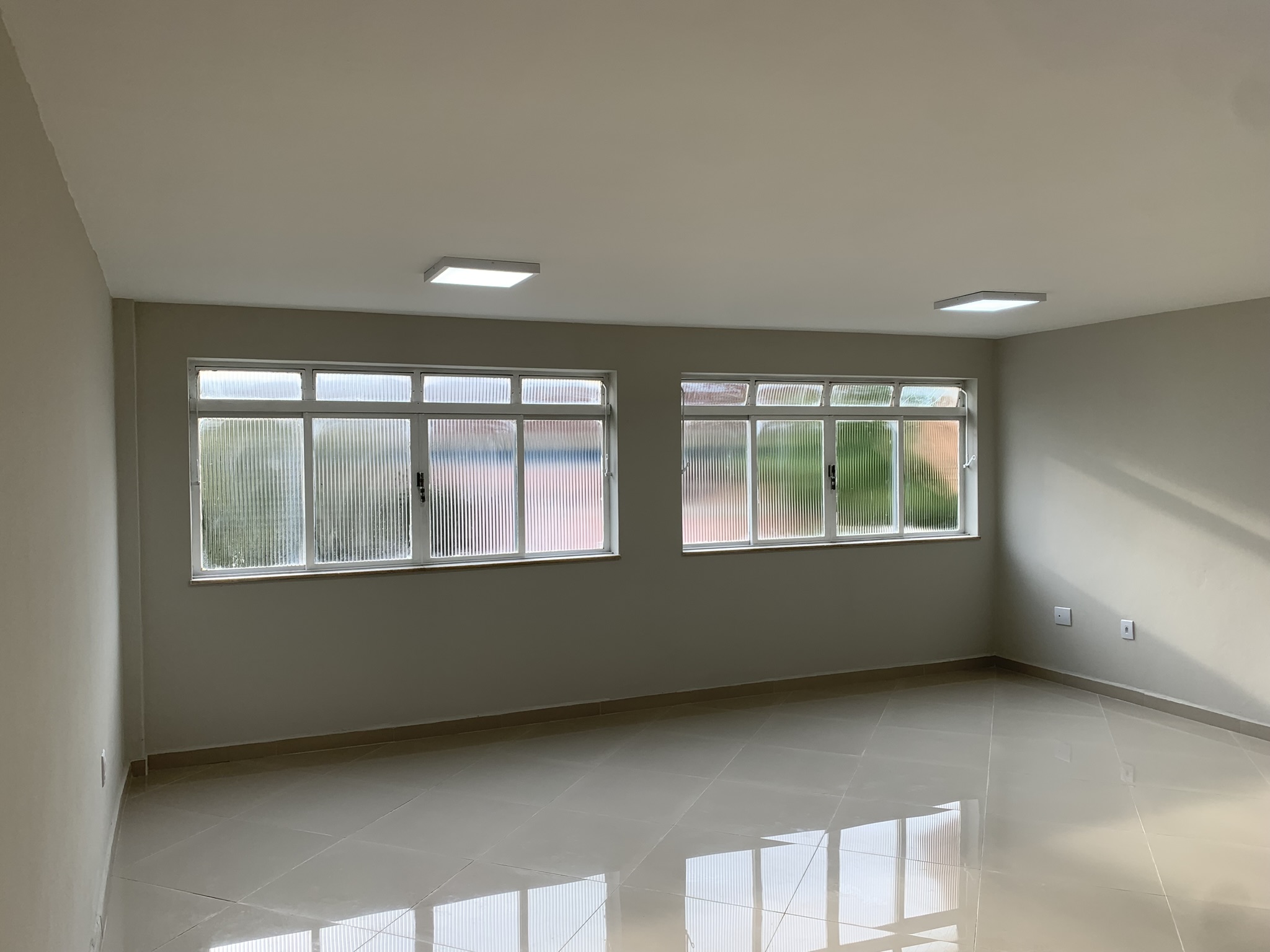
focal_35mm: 26
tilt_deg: +0.8
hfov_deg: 67.3
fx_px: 954
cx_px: 635
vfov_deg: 53.1
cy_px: 476
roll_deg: +0.8
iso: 25
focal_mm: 4.25
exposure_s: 1/213
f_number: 1.8
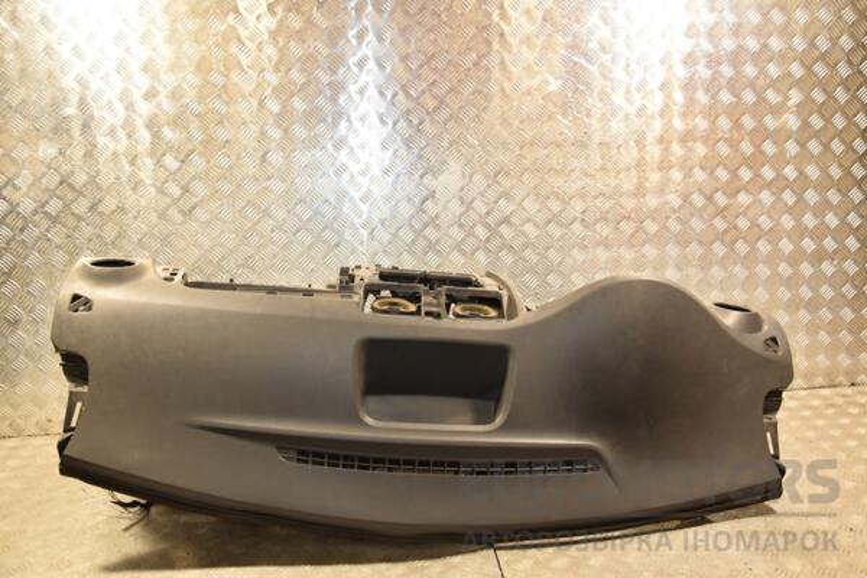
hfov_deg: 59.5
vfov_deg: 41.7
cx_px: 434
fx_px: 759
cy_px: 289
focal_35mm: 32
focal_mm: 21
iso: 800
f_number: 5
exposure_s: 1/100
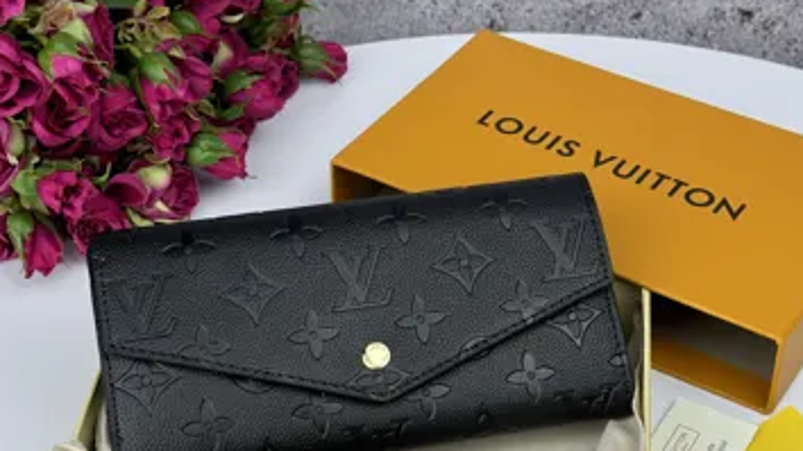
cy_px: 297
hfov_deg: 29.8
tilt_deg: -40.9
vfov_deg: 16.9
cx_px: 399
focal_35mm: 71
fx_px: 1512
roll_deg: +0.1
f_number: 1.78
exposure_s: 1/420
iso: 64
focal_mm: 6.76
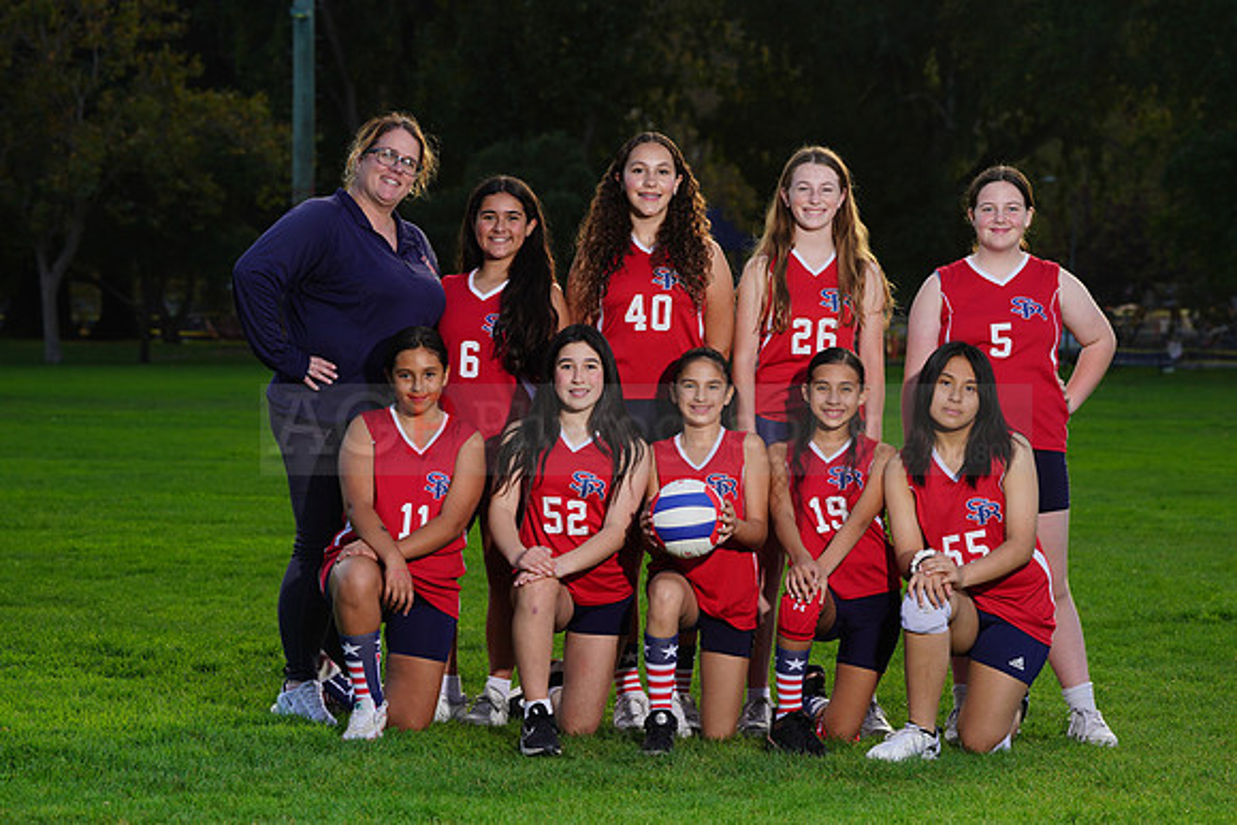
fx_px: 4640
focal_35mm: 135
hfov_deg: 15.2
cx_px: 618
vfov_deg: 10.2
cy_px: 412
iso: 160
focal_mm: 135
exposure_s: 1/250
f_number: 8
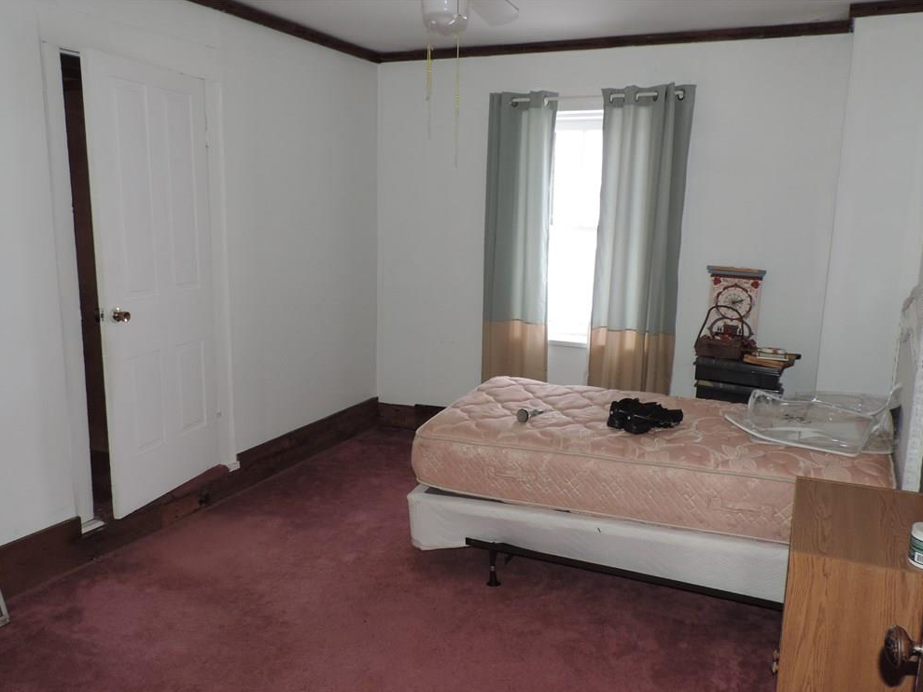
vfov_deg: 48.2
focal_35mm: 29
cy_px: 356
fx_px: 773
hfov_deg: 61.7
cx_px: 467
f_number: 3.1
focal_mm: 4.9
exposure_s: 1/30
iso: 200
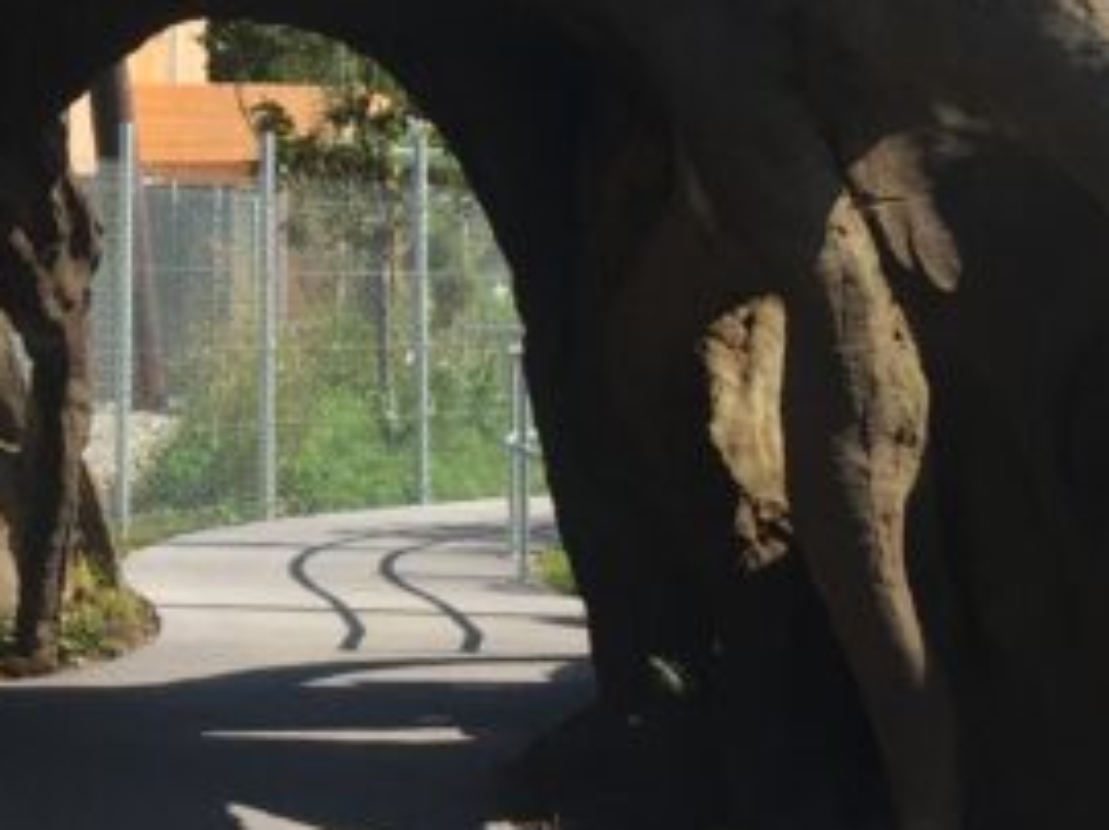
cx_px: -29
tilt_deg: +6.3
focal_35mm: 110
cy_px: -8
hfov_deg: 17.4
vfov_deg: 13.3
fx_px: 3521
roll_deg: -1.7
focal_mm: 4.15
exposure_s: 1/1464
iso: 32
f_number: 2.2
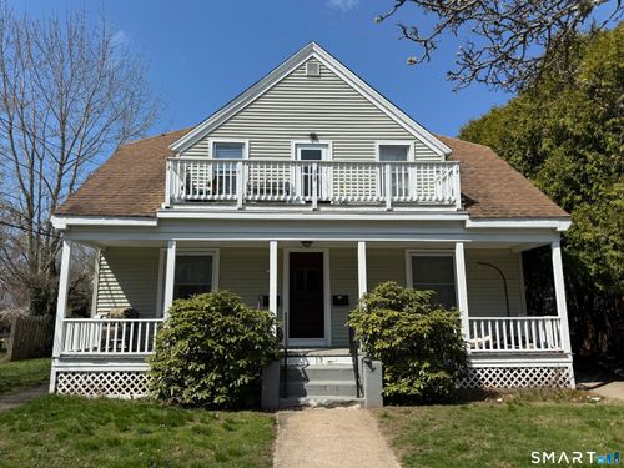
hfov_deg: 71.6
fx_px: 433
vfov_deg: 56.8
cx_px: 312
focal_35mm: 24
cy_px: 234
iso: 80
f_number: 1.78
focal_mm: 6.76
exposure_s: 1/5319
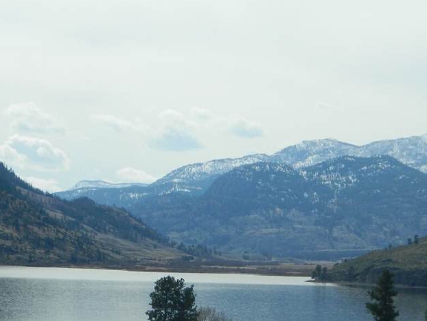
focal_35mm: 144
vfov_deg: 10.3
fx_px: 1777
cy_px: 260
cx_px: 152
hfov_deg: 13.7
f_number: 11.4
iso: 80
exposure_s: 1/160
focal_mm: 12.6
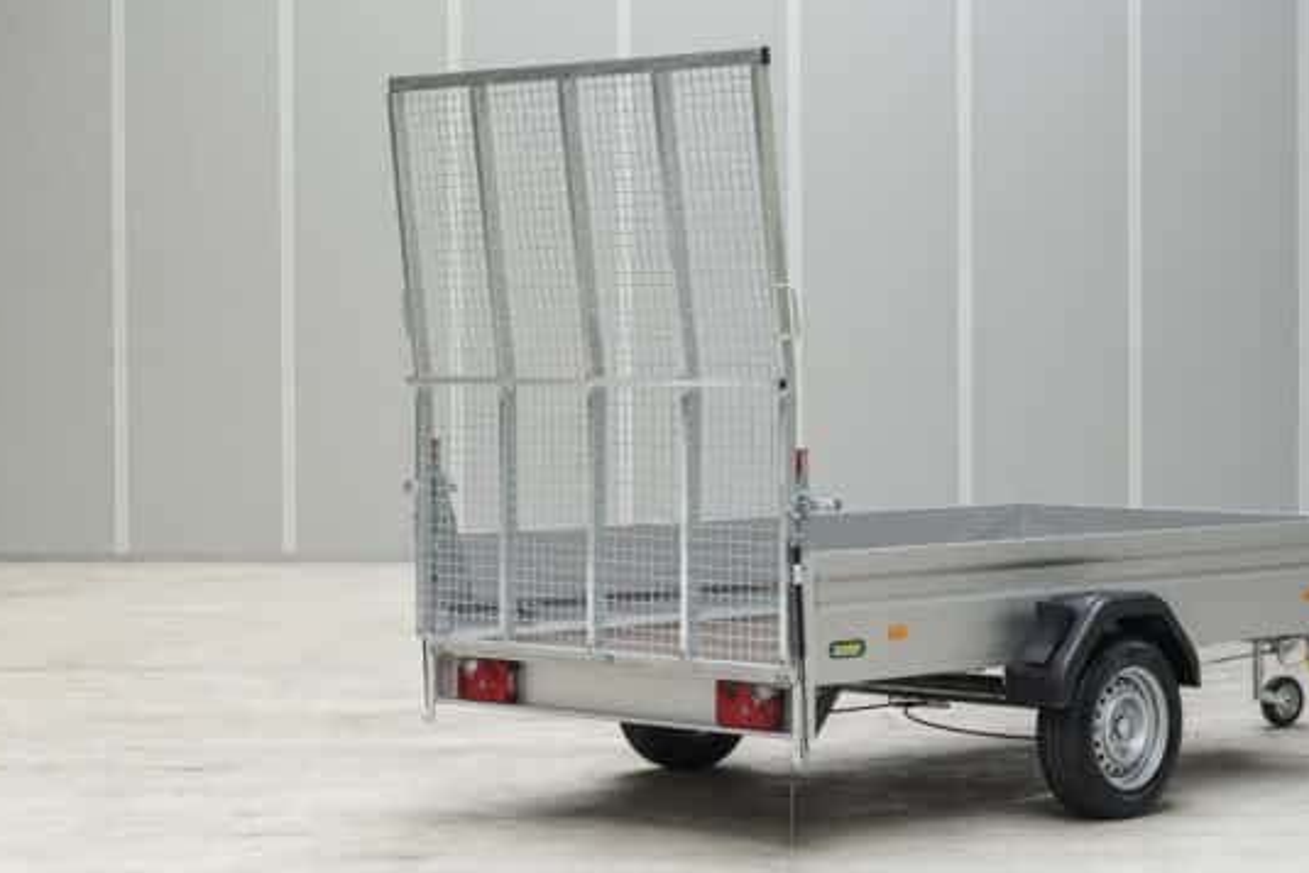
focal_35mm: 89
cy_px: 347
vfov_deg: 15.4
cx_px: 712
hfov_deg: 22.9
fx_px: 3237
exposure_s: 1/100
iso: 1000
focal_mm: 62
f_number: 13
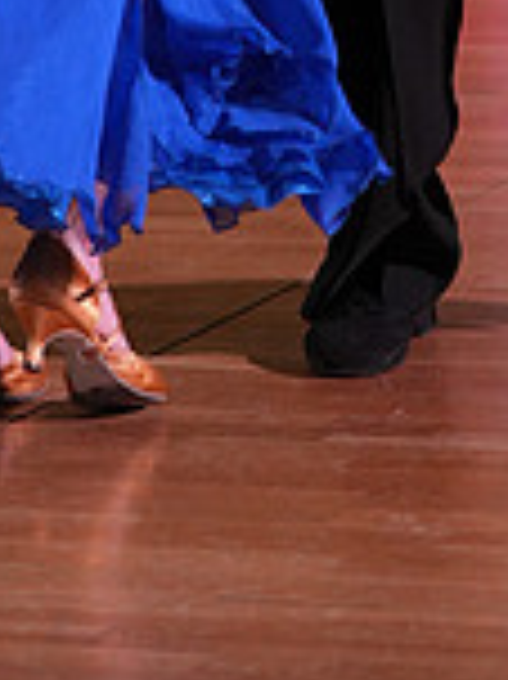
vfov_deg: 6.3
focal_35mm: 310
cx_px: 339
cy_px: -585
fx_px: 6074
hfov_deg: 4.8
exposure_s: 1/500
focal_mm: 84
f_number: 4
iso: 1250
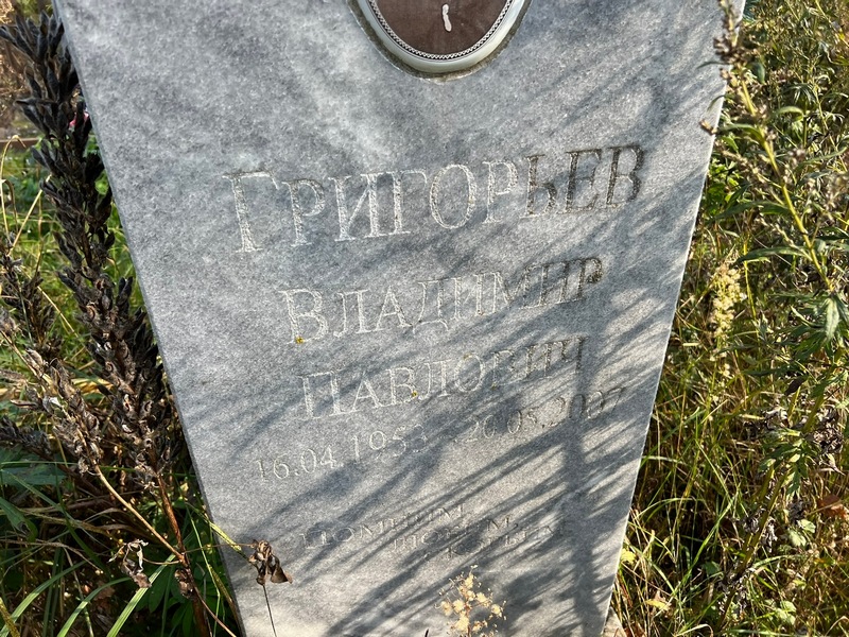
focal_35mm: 26
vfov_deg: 53.1
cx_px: 424
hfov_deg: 67.3
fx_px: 638
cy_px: 318
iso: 50
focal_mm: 5.7
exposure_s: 1/674
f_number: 1.5
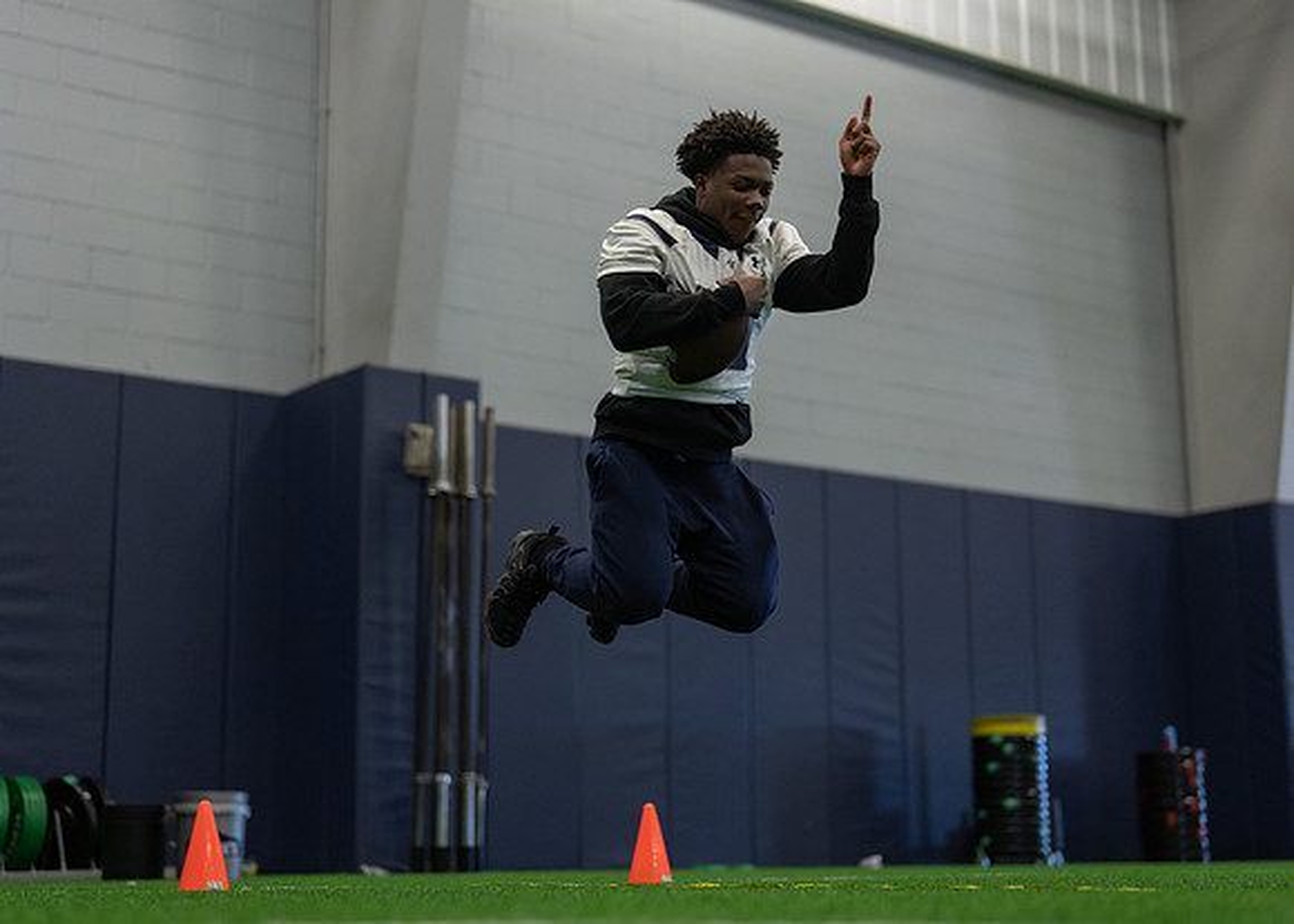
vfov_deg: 24.8
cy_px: 462
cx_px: 647
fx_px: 2098
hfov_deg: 34.3
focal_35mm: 57
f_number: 1.6
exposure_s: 1/1000
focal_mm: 50
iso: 1000
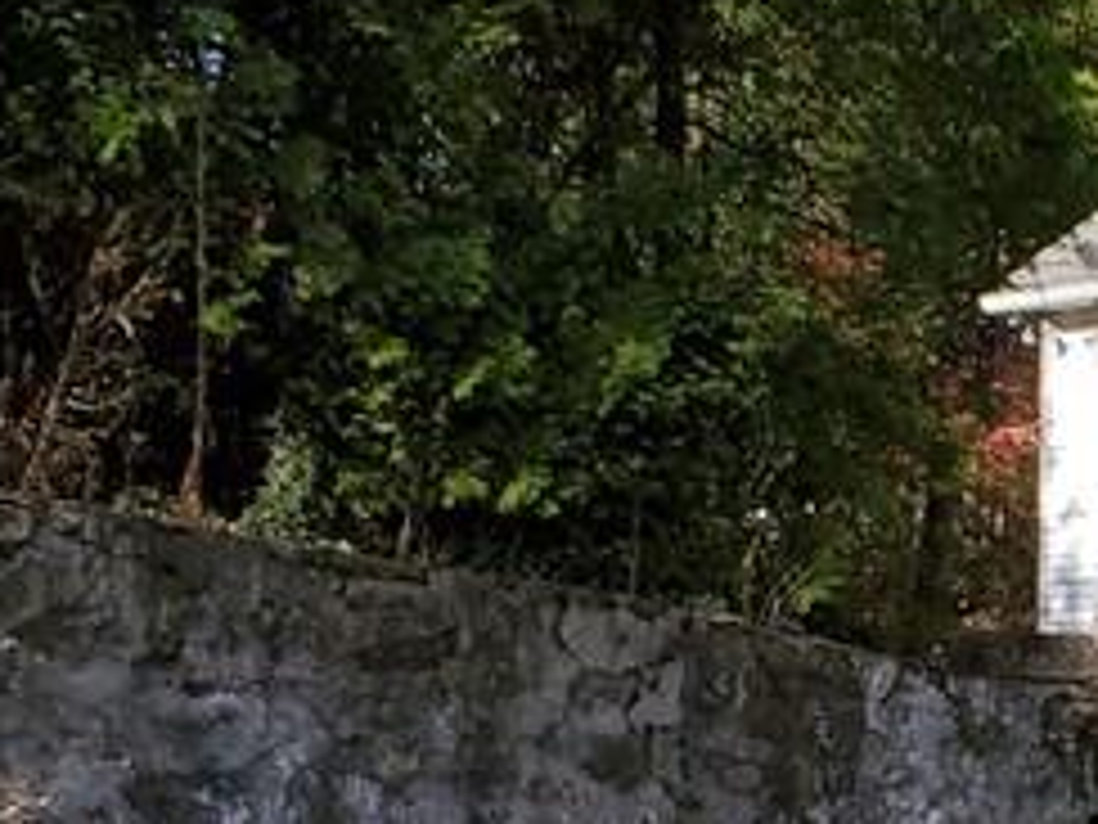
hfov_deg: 16.0
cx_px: 1822
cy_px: 806
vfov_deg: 13.4
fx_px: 3457
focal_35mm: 109
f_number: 2.4
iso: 50
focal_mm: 4.3
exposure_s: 1/820
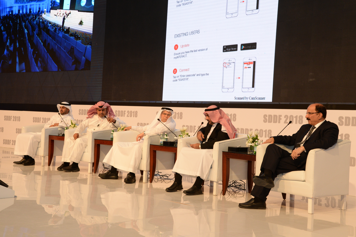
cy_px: 118
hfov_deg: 39.6
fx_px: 494
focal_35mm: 50
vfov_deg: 27.0
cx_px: 178
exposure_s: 1/60
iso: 1600
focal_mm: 50
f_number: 8
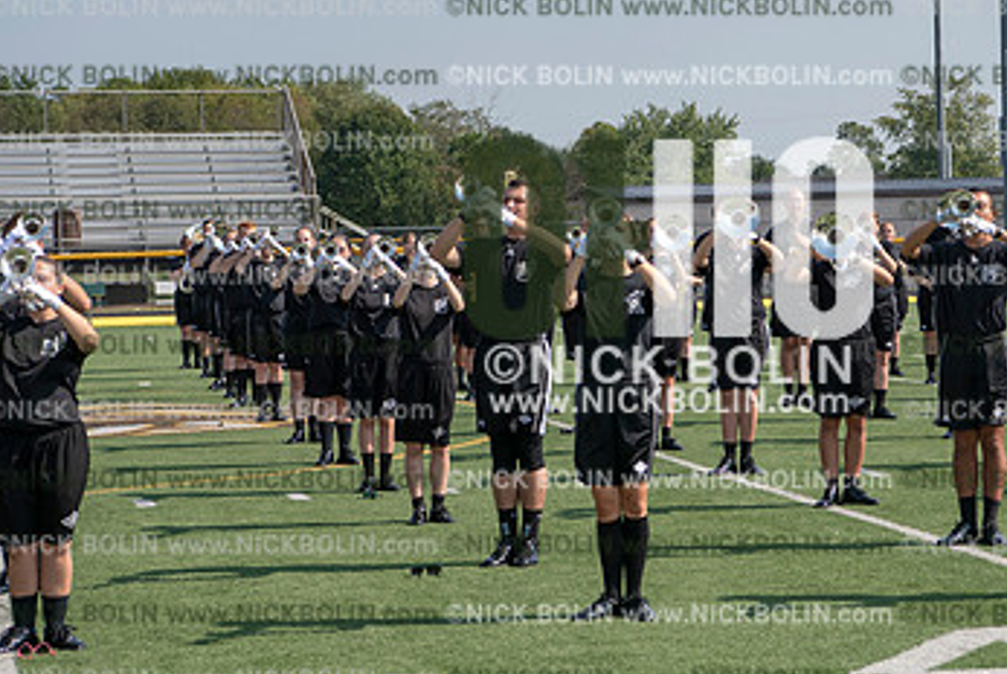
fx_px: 3275
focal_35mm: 117
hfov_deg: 17.4
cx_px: 667
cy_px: 277
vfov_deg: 11.7
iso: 200
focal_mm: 70
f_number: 5.6
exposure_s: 1/2000
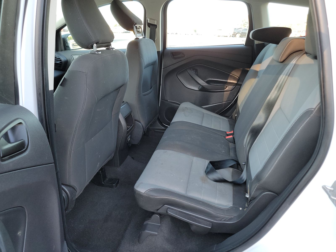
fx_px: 233
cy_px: 126
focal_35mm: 24
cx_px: 168
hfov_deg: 71.6
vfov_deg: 56.8
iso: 157
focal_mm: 6.7
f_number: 1.8
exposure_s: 1/59
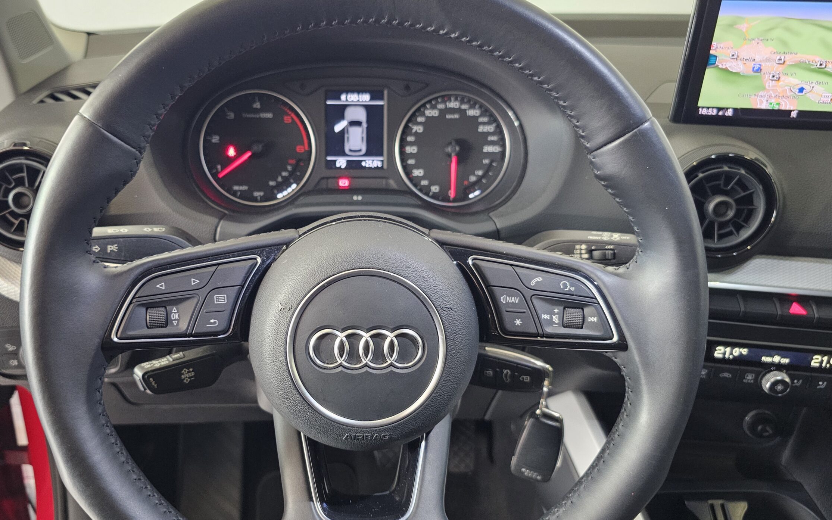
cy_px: 281
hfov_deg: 66.2
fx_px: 635
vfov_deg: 44.5
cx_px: 358
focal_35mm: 28
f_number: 1.7
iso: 640
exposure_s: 1/30
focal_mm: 6.3
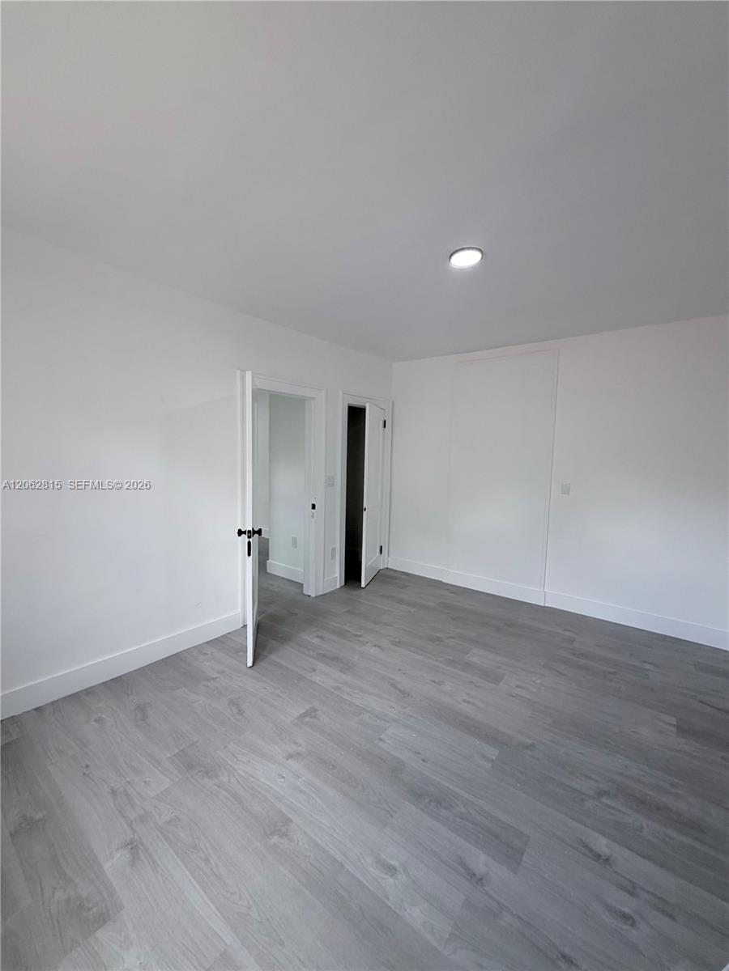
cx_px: 364
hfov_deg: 85.7
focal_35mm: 14
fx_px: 393
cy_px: 486
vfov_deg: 102.1
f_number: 2.2
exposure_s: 1/120
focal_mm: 2.22
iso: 125
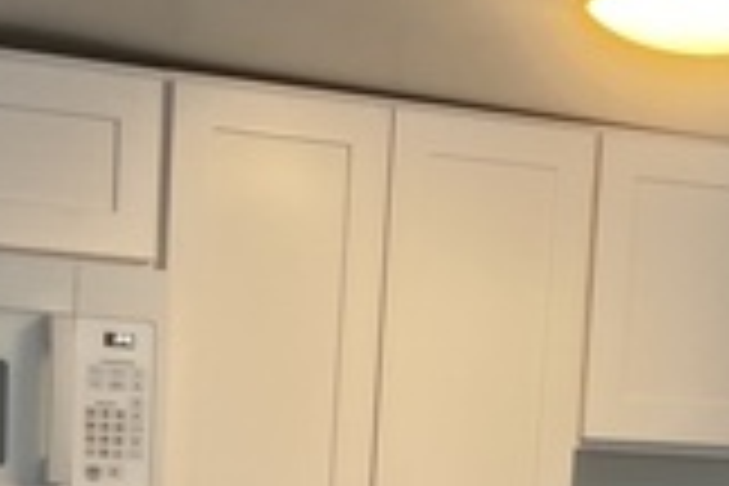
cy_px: 788
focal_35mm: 111
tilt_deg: -8.9
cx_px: 317
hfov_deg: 18.4
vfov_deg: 11.7
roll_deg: -3.2
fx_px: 2248
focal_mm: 5.7
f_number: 1.5
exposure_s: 1/120
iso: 80
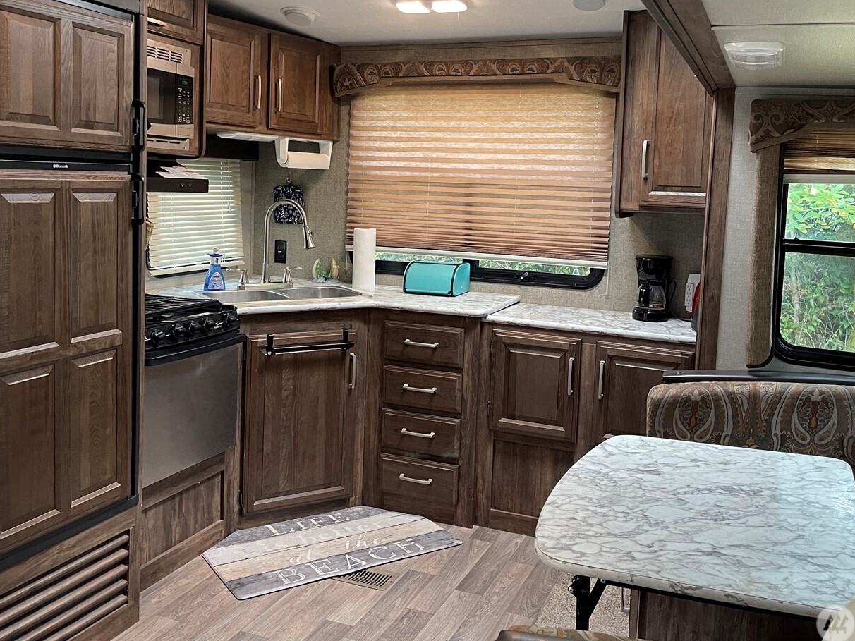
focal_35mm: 33
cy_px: 229
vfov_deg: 42.5
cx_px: 435
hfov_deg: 55.3
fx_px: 815
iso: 250
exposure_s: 1/60
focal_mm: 5.1
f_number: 1.6
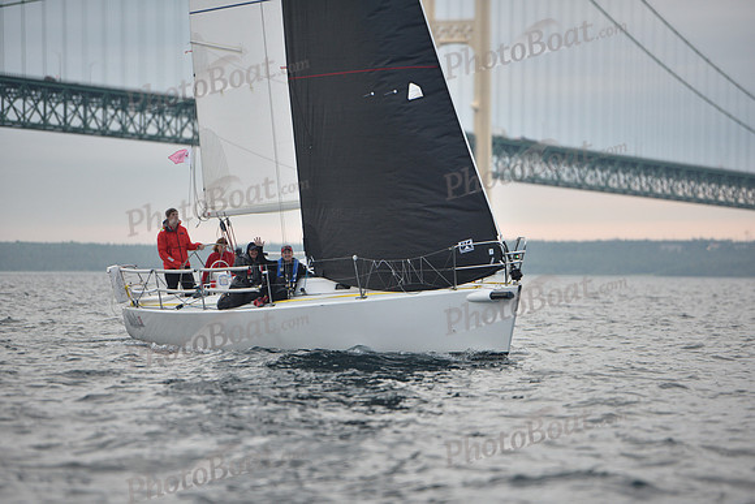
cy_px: 252
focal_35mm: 200
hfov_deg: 10.3
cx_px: 378
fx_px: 4195
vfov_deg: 6.9
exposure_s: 1/640
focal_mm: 200
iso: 640
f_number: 3.2
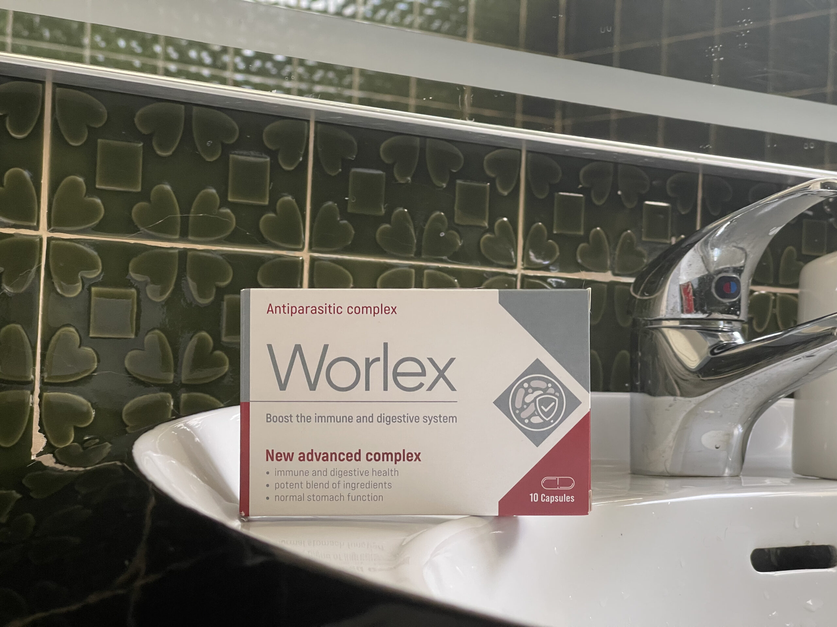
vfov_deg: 22.9
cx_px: 418
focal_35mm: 64
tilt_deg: +0.4
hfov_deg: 30.3
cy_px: 314
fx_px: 1547
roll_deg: -2.7
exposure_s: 1/69
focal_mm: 7.5
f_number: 2.2
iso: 200
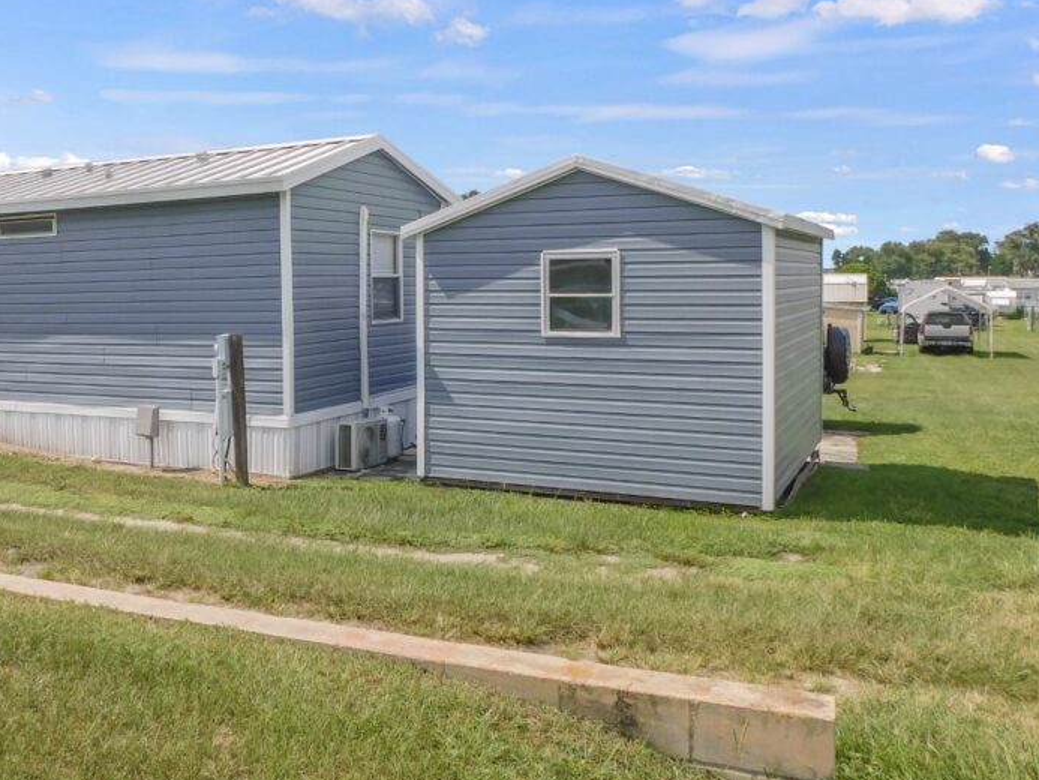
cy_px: 273
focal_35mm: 34
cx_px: 355
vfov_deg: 41.4
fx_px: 1021
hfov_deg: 53.0
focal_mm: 4
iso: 125
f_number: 6
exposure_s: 1/500
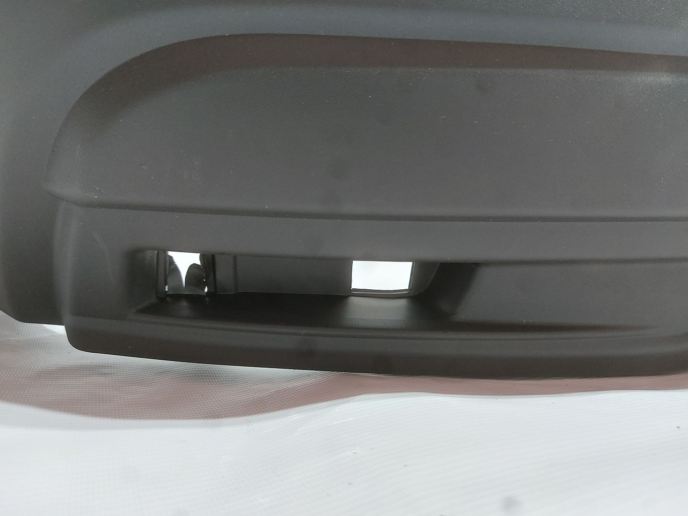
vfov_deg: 56.8
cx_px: 344
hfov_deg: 71.6
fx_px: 477
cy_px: 258
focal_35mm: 24
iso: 200
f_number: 1.8
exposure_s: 1/33
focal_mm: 5.23
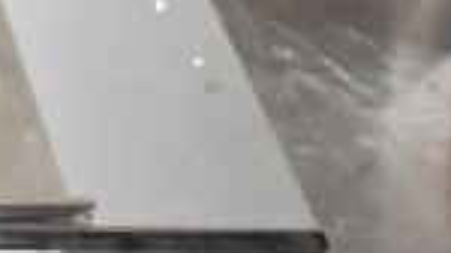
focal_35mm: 115
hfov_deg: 15.4
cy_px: -113
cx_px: -418
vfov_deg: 10.2
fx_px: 1374
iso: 1800
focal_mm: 18
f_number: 3.5
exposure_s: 1/30
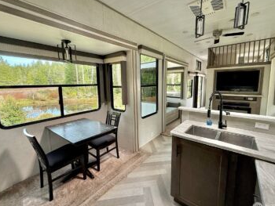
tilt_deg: -6.9
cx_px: 146
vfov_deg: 78.1
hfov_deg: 94.3
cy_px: 98
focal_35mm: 16
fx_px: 127
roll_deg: +0.9
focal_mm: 2.22
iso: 250
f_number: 2.2
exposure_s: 1/99
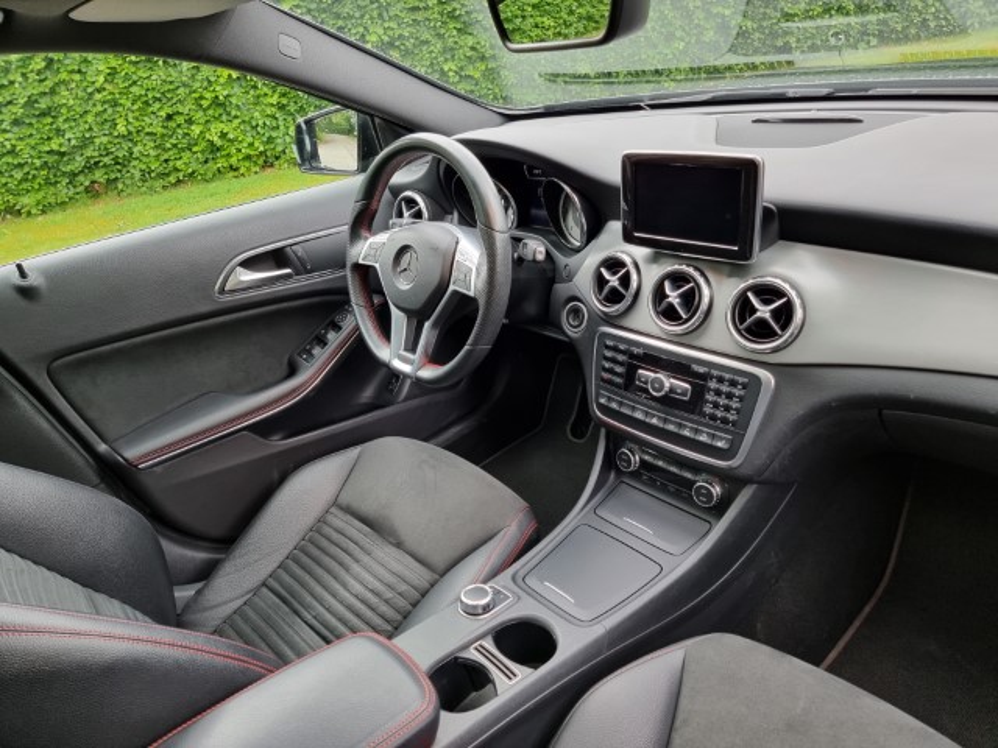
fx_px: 692
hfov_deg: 71.6
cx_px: 499
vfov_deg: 56.8
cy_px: 374
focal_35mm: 24
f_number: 1.8
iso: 125
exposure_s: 1/120
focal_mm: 6.7
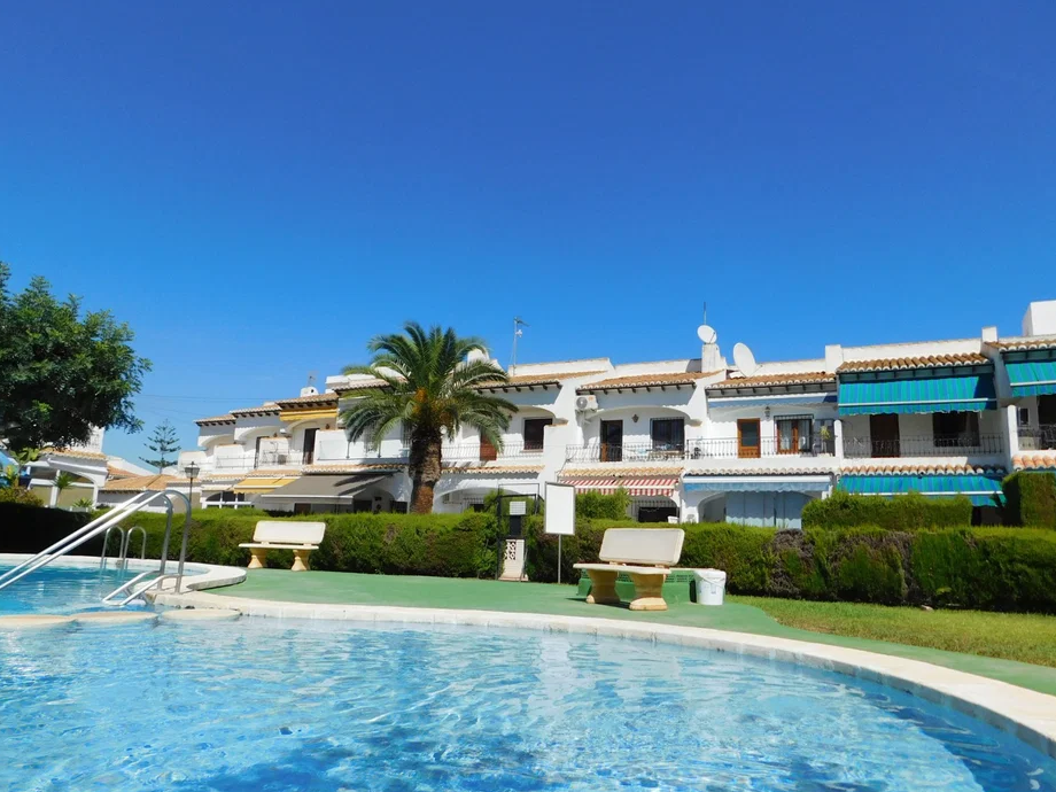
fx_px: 732
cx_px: 541
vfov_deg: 56.8
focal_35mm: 24
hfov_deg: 71.6
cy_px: 412
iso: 125
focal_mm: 4
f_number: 6
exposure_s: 1/800
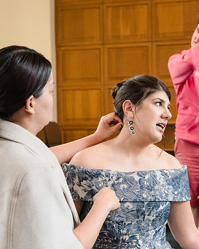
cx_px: 128
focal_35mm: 91
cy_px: 124
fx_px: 670
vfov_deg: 21.0
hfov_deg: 16.9
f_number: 5.6
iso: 6400
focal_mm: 64
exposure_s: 1/200
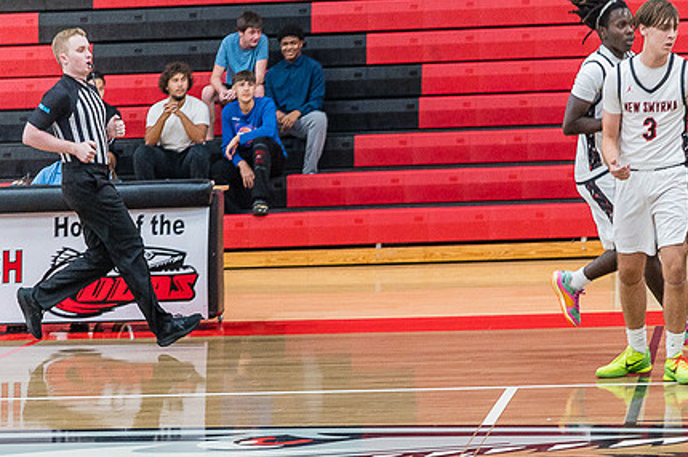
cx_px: 392
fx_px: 3094
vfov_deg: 8.5
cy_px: 291
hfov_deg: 12.7
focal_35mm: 162
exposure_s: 1/320
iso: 5000
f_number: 4
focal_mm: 120
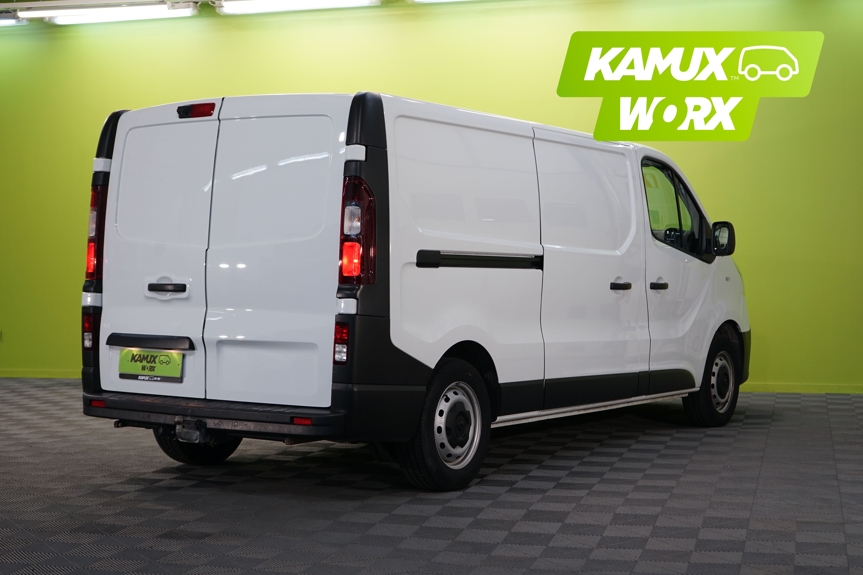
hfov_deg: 35.6
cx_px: 432
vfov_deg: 24.2
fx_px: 1342
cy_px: 288
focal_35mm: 56
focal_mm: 56
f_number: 5.6
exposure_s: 1/40
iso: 400
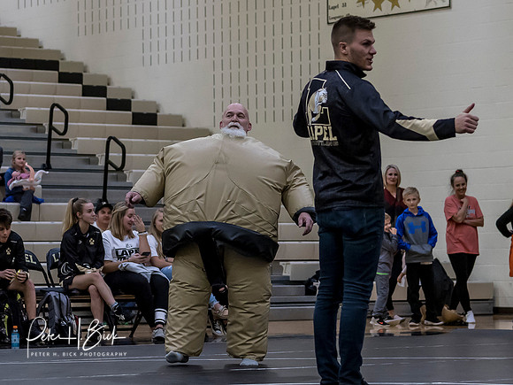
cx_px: 215
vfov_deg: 9.8
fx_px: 2241
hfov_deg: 13.1
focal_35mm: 151
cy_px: 175
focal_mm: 45
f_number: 2
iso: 1600
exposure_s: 1/1000
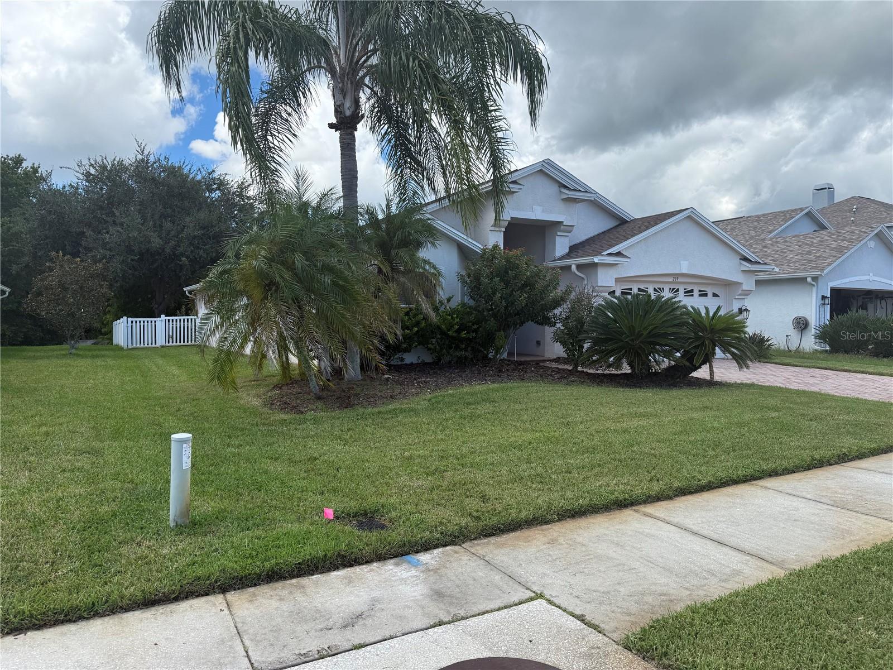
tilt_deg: -0.2
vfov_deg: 56.8
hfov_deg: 71.6
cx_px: 446
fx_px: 619
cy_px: 335
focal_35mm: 24
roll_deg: +0.2
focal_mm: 6.76
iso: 80
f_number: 1.78
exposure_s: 1/2907
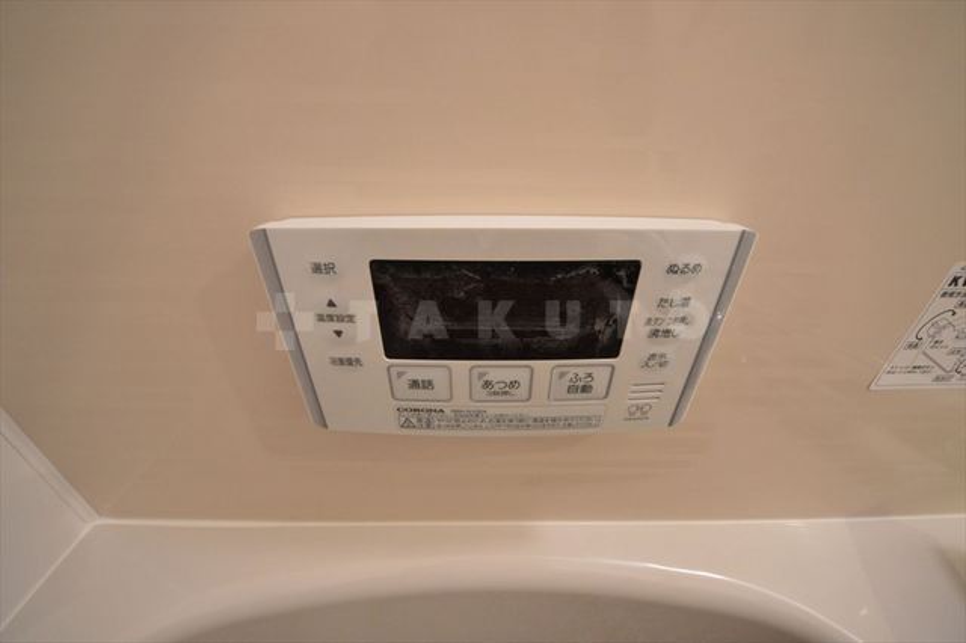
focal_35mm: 12
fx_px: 322
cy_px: 322
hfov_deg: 112.6
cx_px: 483
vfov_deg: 89.9
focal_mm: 8
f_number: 4.5
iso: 1600
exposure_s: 1/40
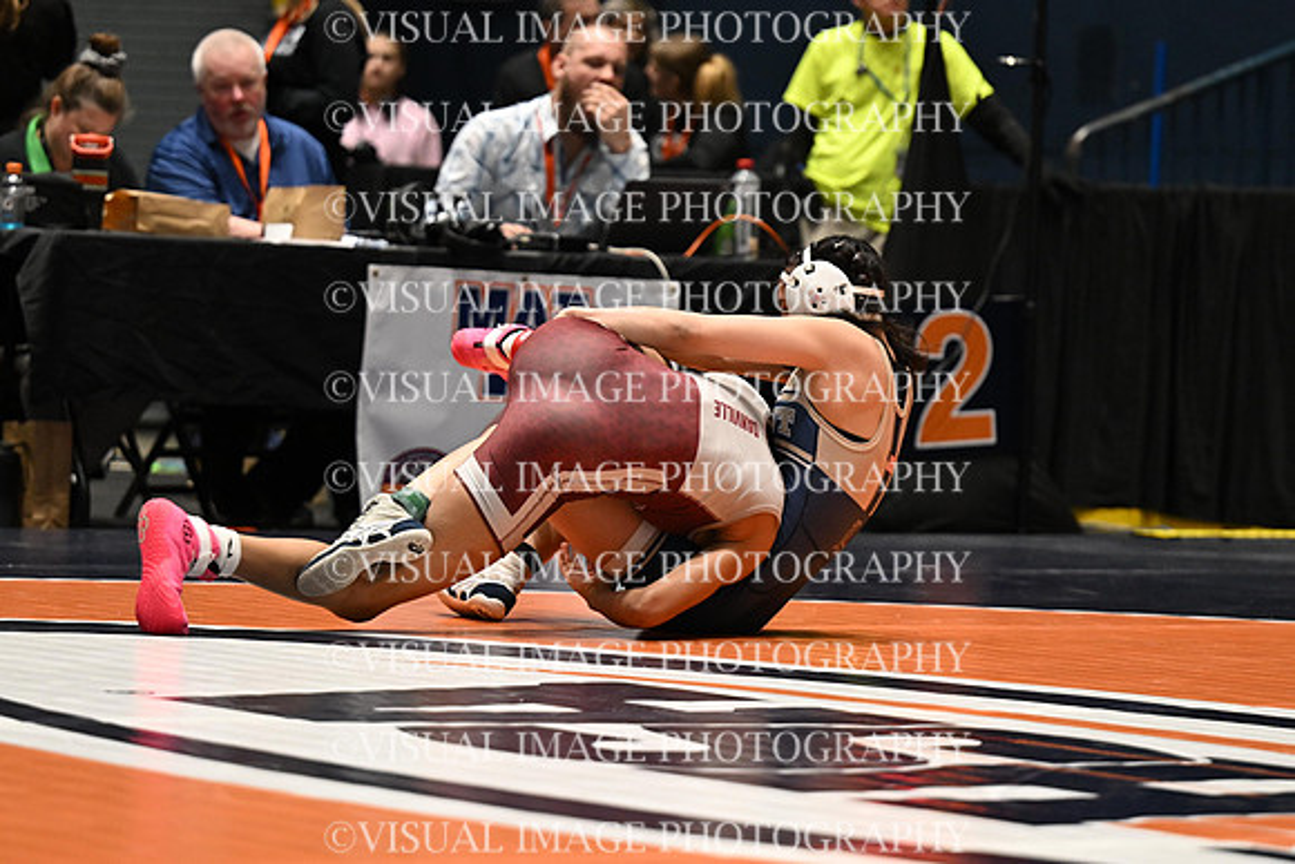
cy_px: 432
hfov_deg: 12.4
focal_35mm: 165
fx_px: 5937
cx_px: 648
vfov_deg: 8.3
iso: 2500
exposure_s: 1/767
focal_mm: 110
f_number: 2.8
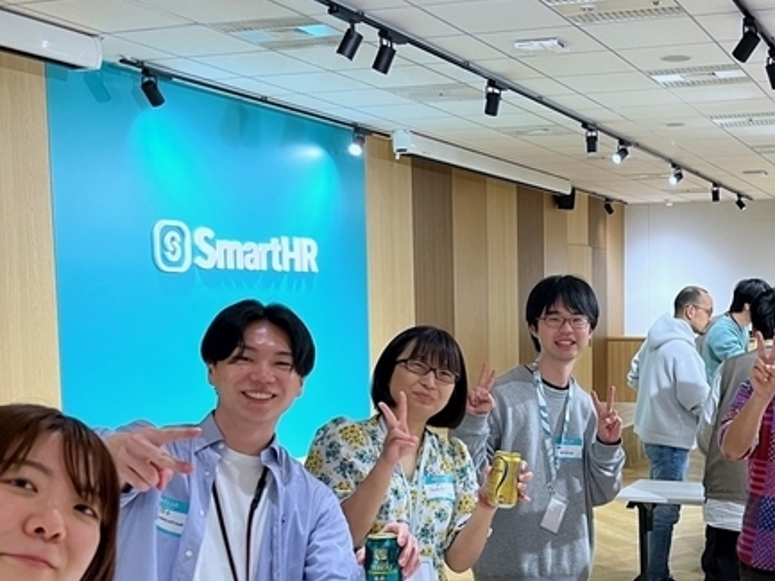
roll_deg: +1.1
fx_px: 1075
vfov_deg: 30.0
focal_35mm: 48
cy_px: 397
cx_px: 616
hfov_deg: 38.2
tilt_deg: -5.3
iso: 125
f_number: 1.6
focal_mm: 5.1
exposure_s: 1/65
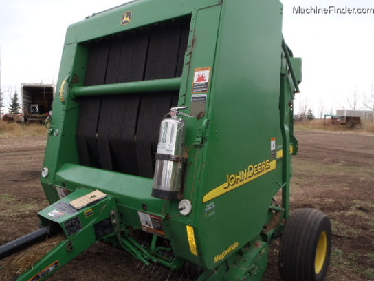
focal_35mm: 28
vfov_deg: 49.7
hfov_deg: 63.4
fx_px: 303
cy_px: 140
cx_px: 187
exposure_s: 1/80
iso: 80
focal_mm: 5
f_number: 4.5
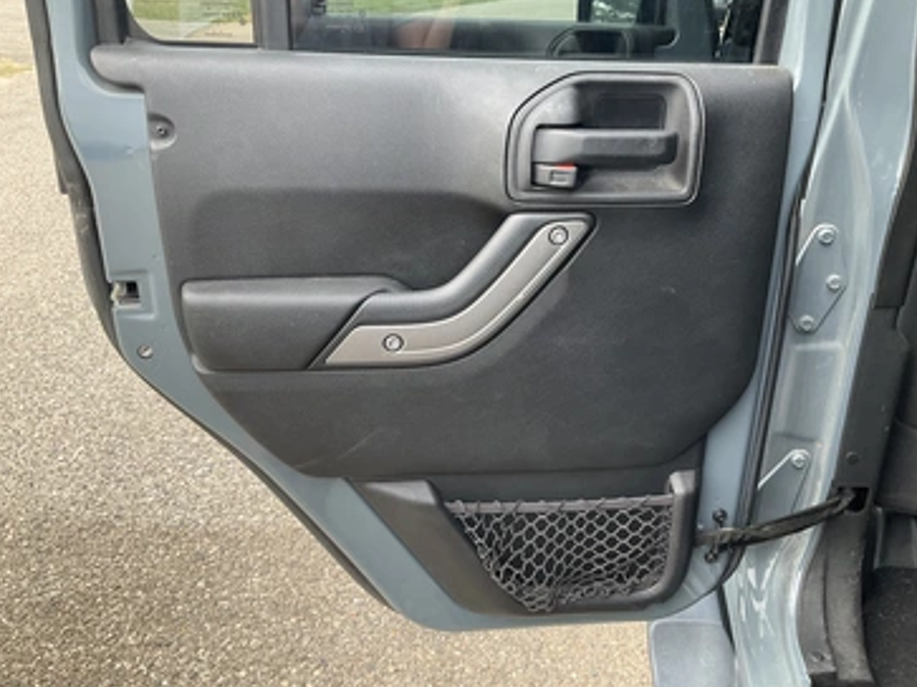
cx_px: 493
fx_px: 847
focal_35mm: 32
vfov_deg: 44.1
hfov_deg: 56.8
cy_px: 331
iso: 20
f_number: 1.8
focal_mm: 3
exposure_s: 1/133
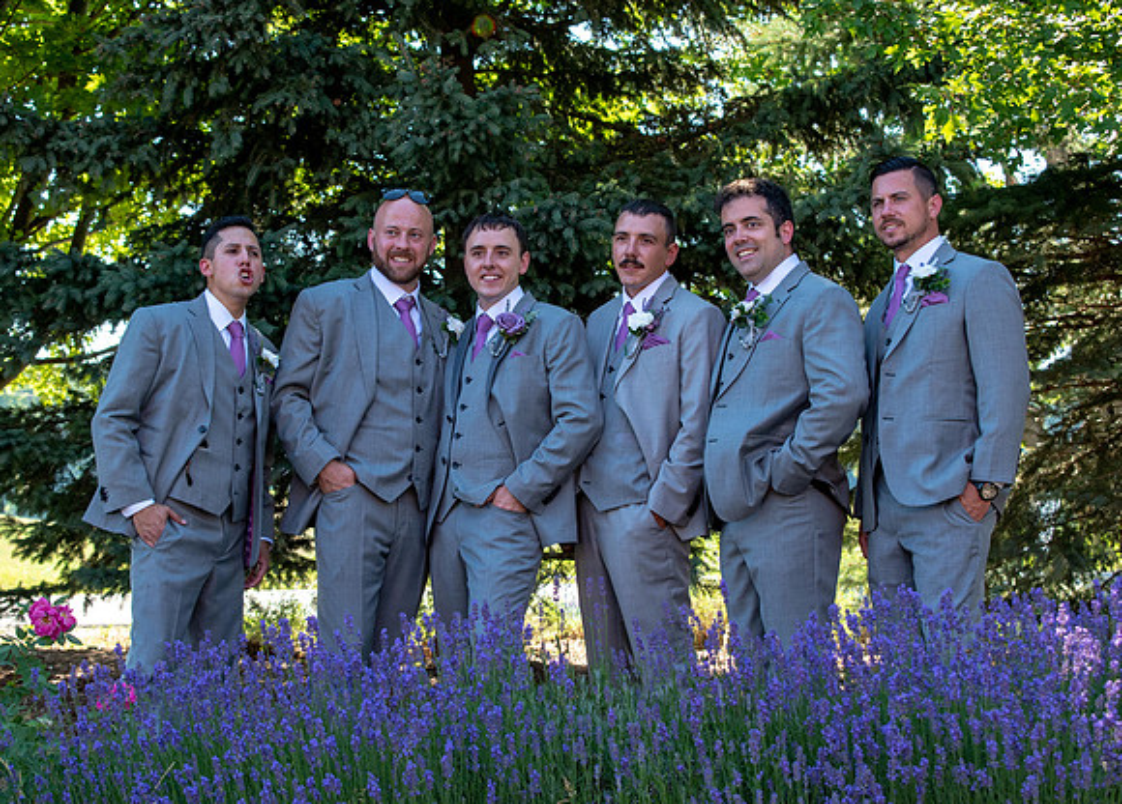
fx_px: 2415
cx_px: 518
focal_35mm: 76
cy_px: 402
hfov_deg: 26.2
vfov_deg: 18.9
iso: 400
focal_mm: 48
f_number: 7.1
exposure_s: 1/200
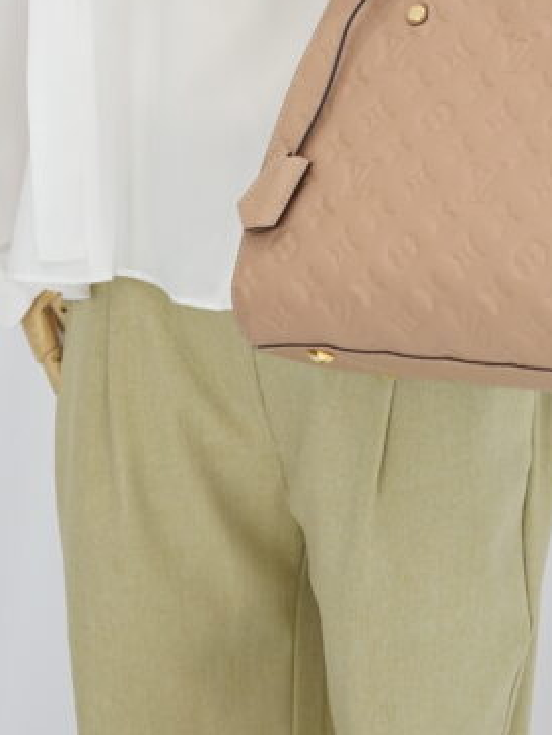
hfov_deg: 10.9
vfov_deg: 14.1
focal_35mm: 136
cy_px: -91
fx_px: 2888
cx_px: 366
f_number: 6.3
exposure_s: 1/10
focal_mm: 50
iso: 640
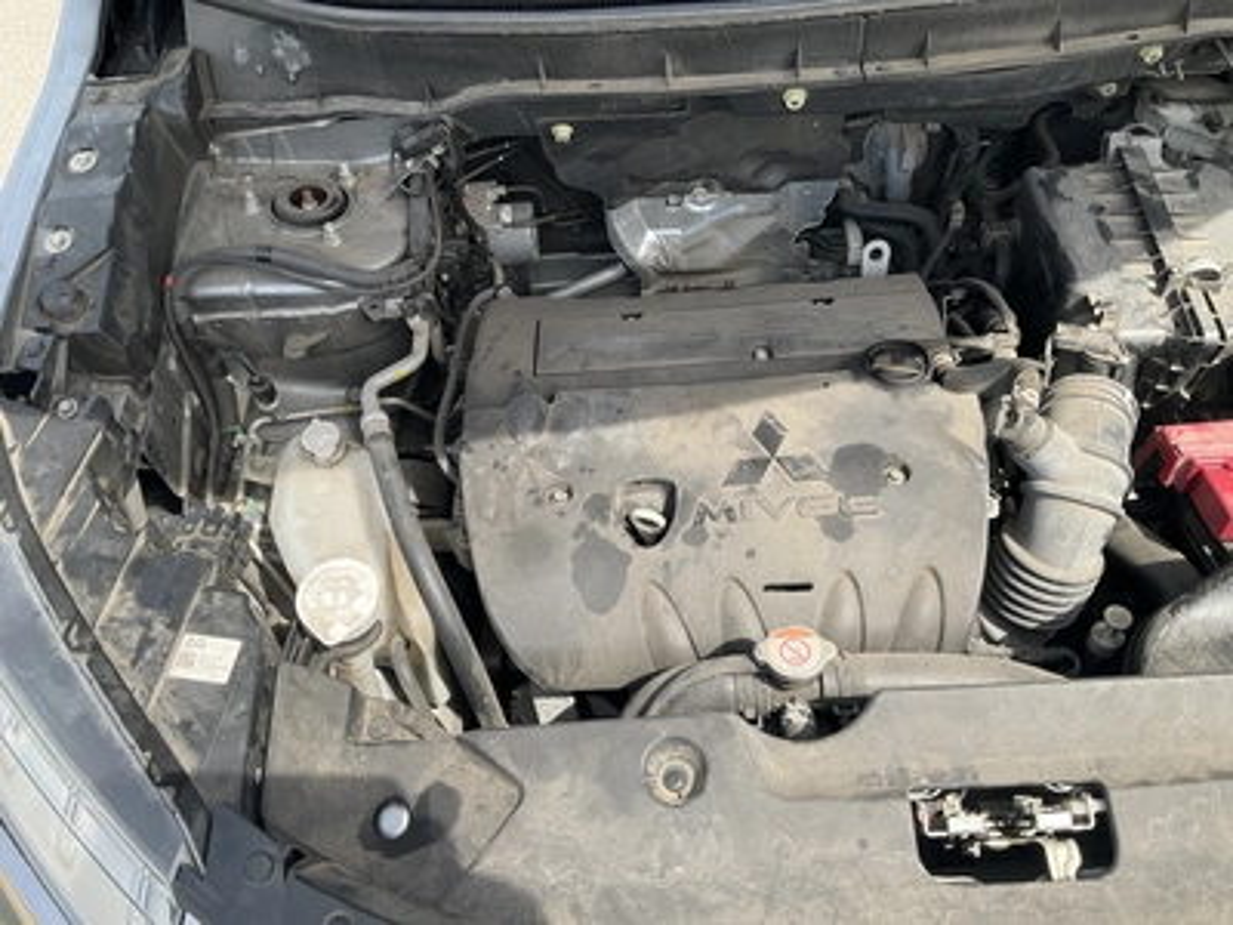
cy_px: 462
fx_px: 1033
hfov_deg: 61.7
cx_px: 616
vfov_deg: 48.2
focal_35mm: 29
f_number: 1.8
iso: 25
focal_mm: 3
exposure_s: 1/580
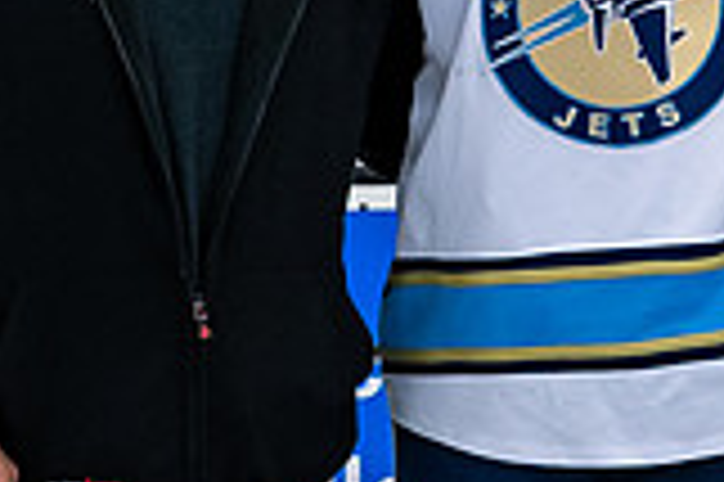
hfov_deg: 5.4
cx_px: 571
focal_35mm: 382
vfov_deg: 3.6
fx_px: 7675
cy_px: 46
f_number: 4.5
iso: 500
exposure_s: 1/250
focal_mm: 52
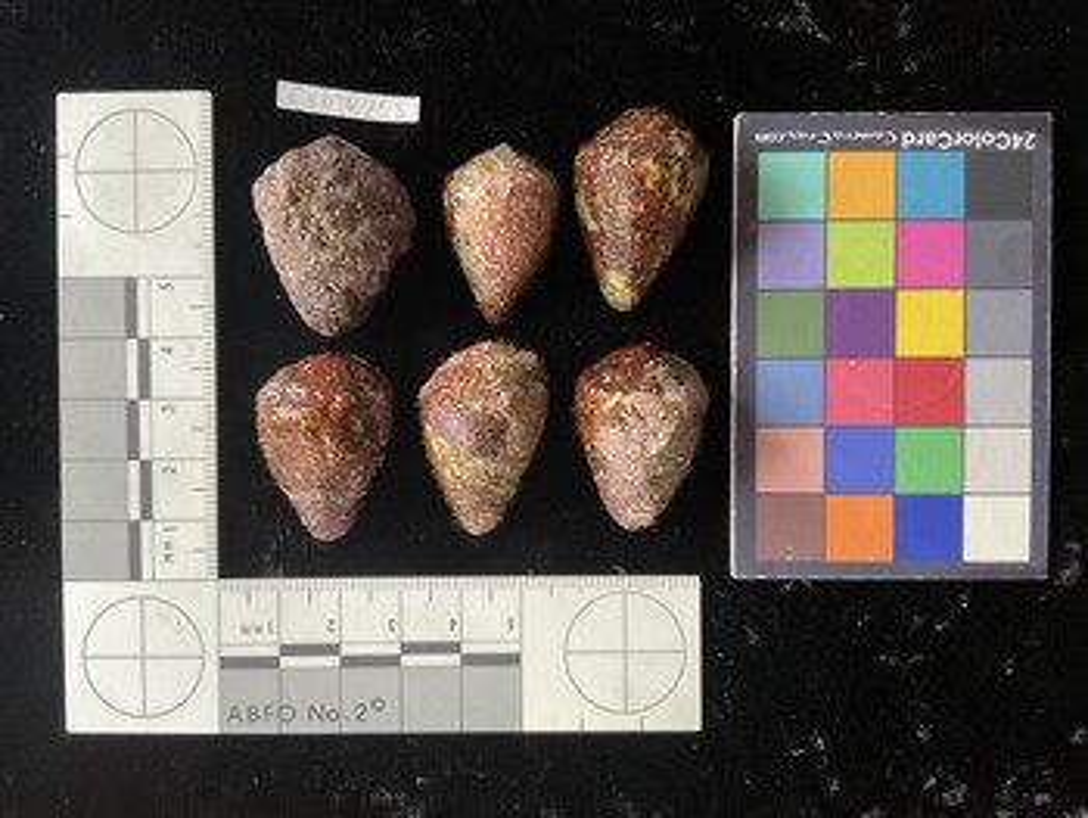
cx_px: 544
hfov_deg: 61.6
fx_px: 912
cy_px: 409
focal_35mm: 29
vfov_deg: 48.3
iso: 200
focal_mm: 3
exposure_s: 1/40
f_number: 1.8
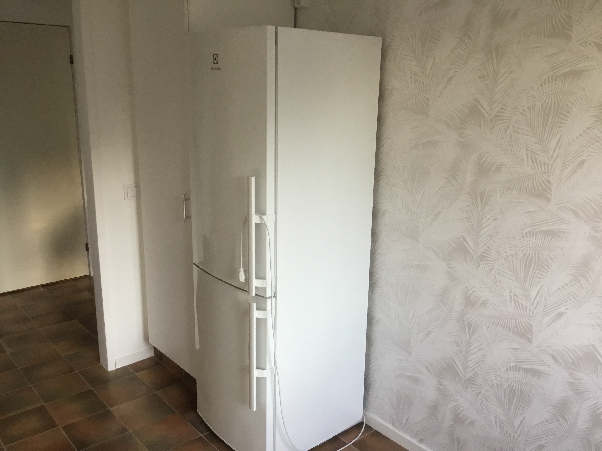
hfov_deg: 58.4
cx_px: 301
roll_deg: -1.2
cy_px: 226
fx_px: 539
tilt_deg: -13.2
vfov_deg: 45.4
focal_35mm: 31
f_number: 2.4
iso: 100
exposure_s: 1/33
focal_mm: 3.3
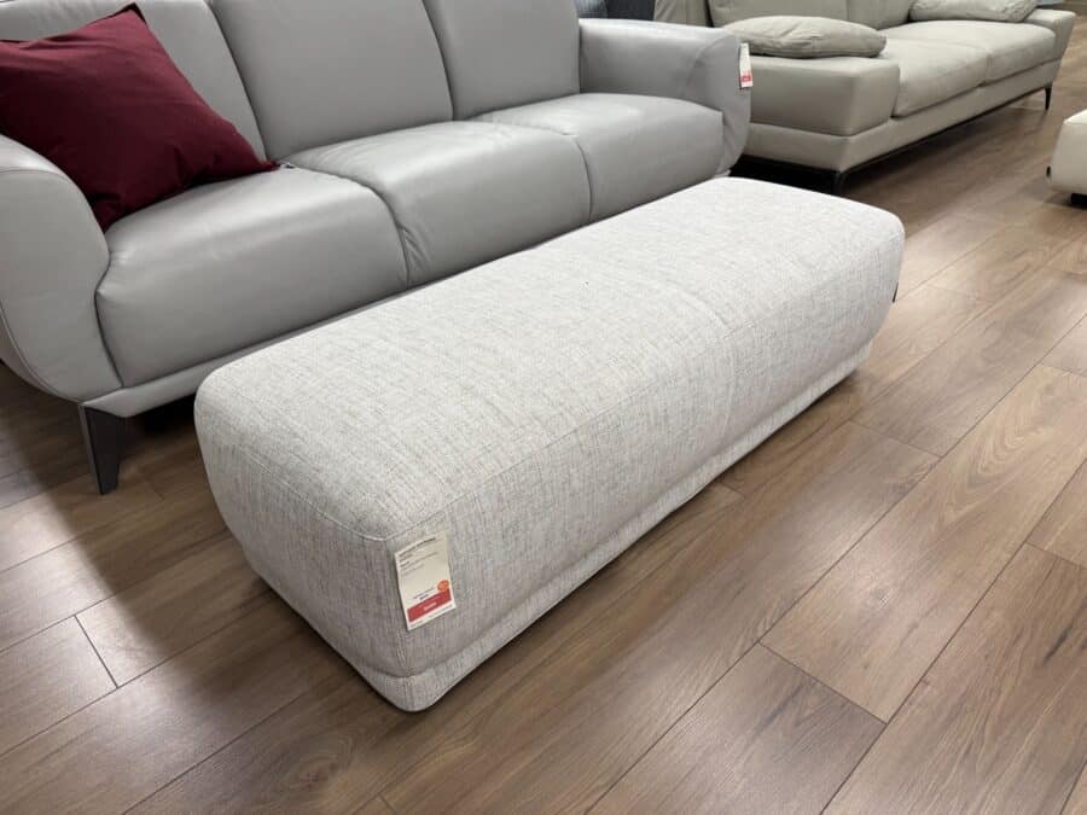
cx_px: 544
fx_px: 754
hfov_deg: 71.6
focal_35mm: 24
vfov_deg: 56.8
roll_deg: +3.6
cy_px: 408
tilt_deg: -32.3
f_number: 1.78
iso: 100
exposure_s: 1/60
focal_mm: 6.76
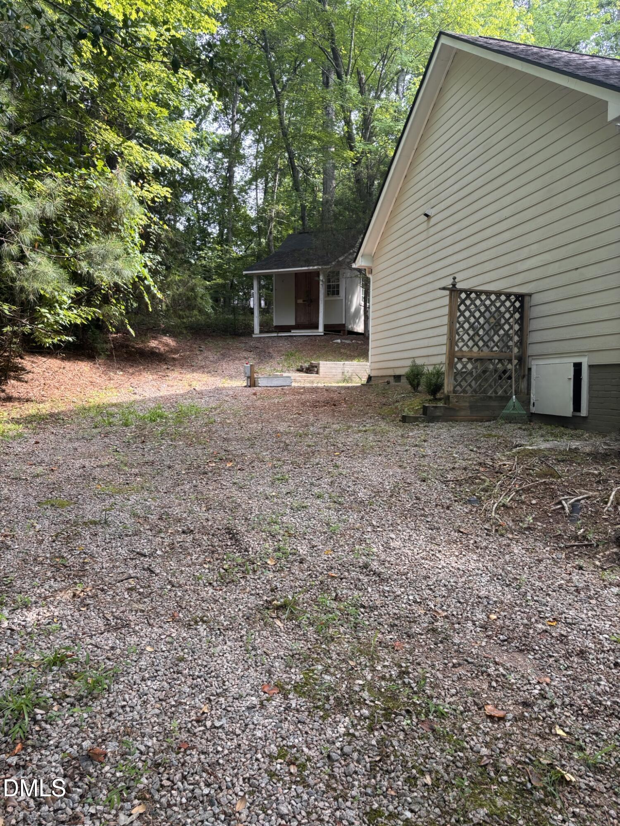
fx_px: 621
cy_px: 413
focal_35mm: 26
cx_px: 310
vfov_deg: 67.3
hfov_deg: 53.1
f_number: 1.6
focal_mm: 5.96
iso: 40
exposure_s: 1/121
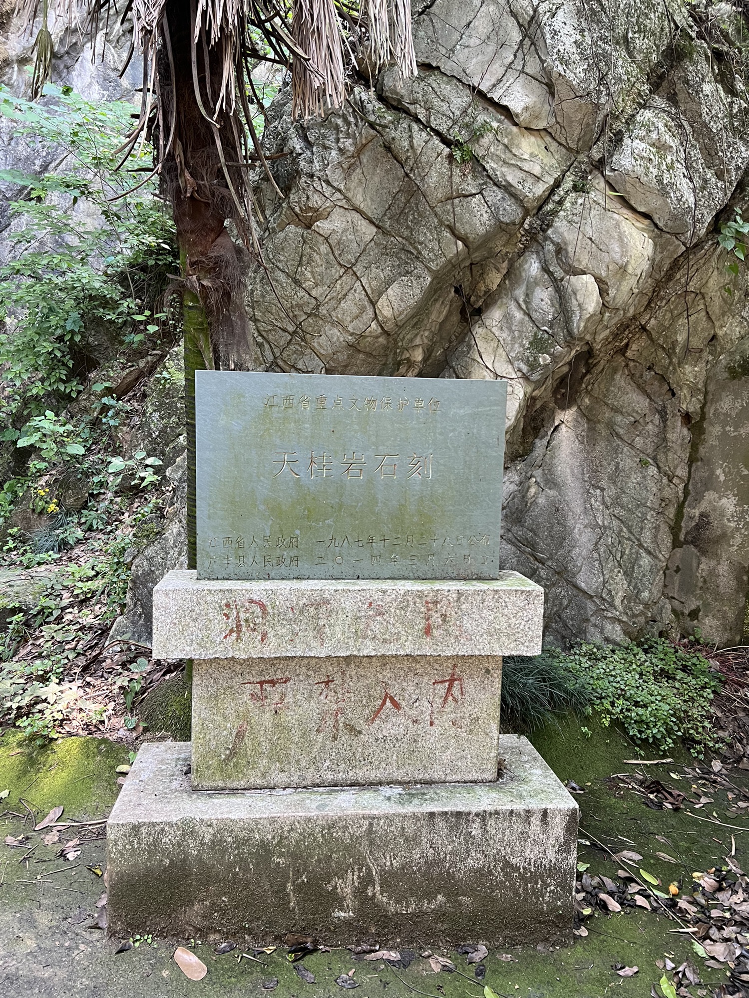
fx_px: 750
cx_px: 374
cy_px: 499
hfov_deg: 53.1
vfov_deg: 67.3
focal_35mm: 26
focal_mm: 5.7
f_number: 1.5
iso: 125
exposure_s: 1/82
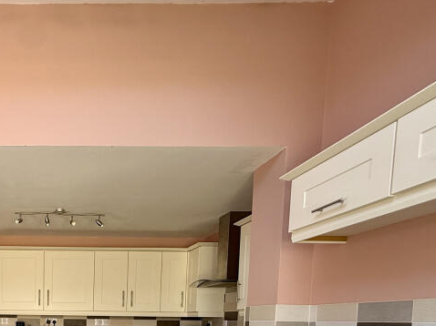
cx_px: 47
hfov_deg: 52.9
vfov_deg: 39.4
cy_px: 348
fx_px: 378
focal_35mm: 30
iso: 100
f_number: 2.2
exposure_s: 1/99
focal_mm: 2.22
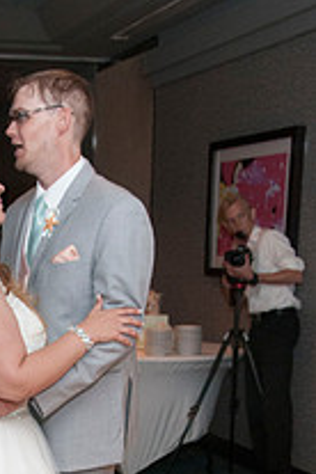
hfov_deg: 17.0
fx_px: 1027
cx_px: -24
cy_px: 476
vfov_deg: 24.8
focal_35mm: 78
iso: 800
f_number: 5.6
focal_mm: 24
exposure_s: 1/60
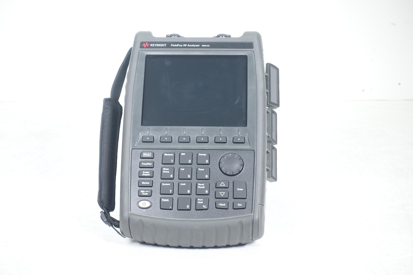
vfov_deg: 20.0
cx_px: 206
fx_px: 780
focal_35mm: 68
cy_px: 138
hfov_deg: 29.7
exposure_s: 1/80
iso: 125
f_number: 3.5
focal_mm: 25
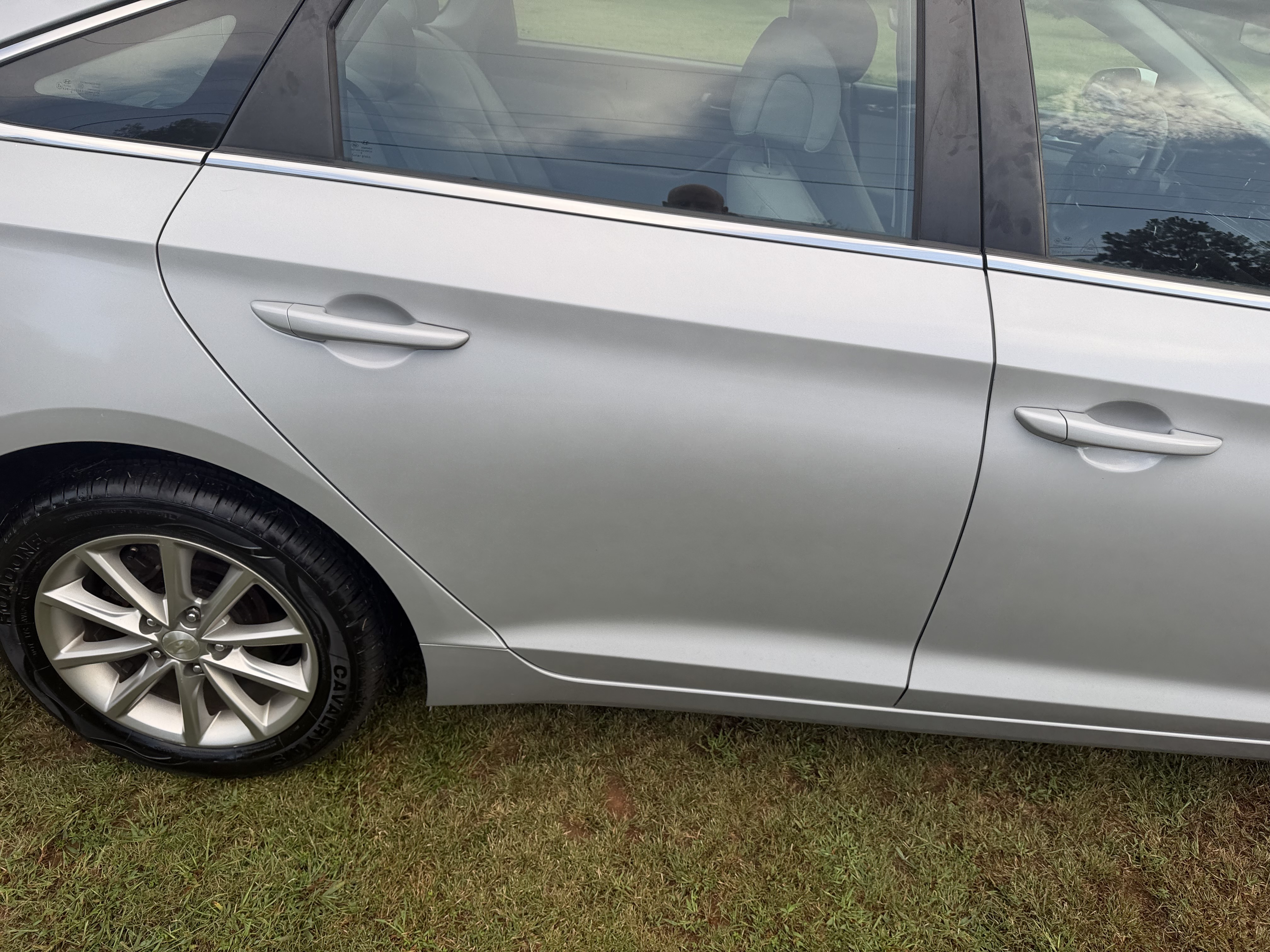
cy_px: 476
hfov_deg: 71.6
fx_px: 881
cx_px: 635
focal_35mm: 24
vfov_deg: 56.8
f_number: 1.78
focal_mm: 6.76
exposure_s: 1/1060
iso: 80
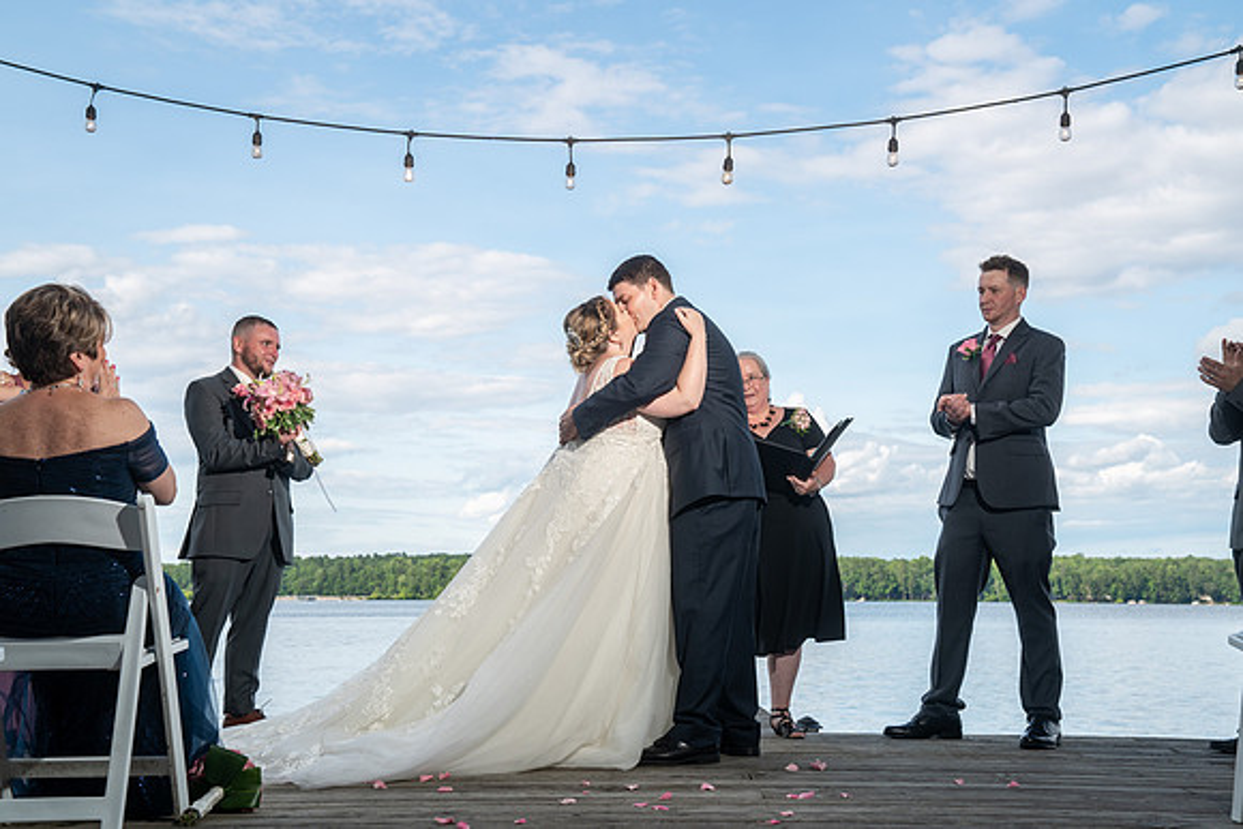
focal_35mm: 45
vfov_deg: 29.6
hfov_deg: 43.2
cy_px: 414
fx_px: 1570
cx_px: 626
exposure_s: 1/250
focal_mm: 44
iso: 100
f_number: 5.6
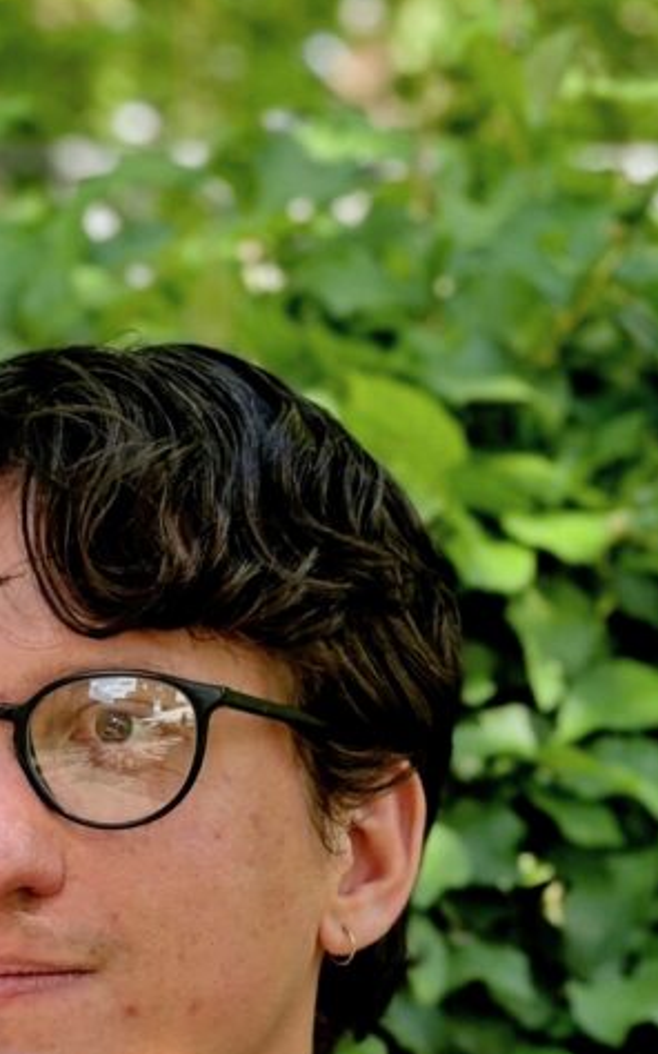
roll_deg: -0.8
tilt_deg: -2.4
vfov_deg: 17.0
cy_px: 1123
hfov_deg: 10.9
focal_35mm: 119
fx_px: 3416
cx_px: 89
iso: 32
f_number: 1.6
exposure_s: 1/346
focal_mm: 5.96
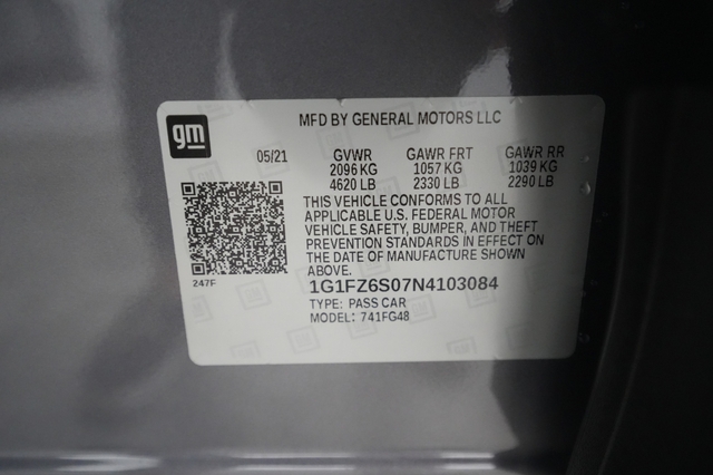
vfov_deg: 46.4
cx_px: 356
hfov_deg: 65.5
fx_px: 554
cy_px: 238
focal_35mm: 28
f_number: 4.5
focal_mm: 28
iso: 10000
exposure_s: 1/100
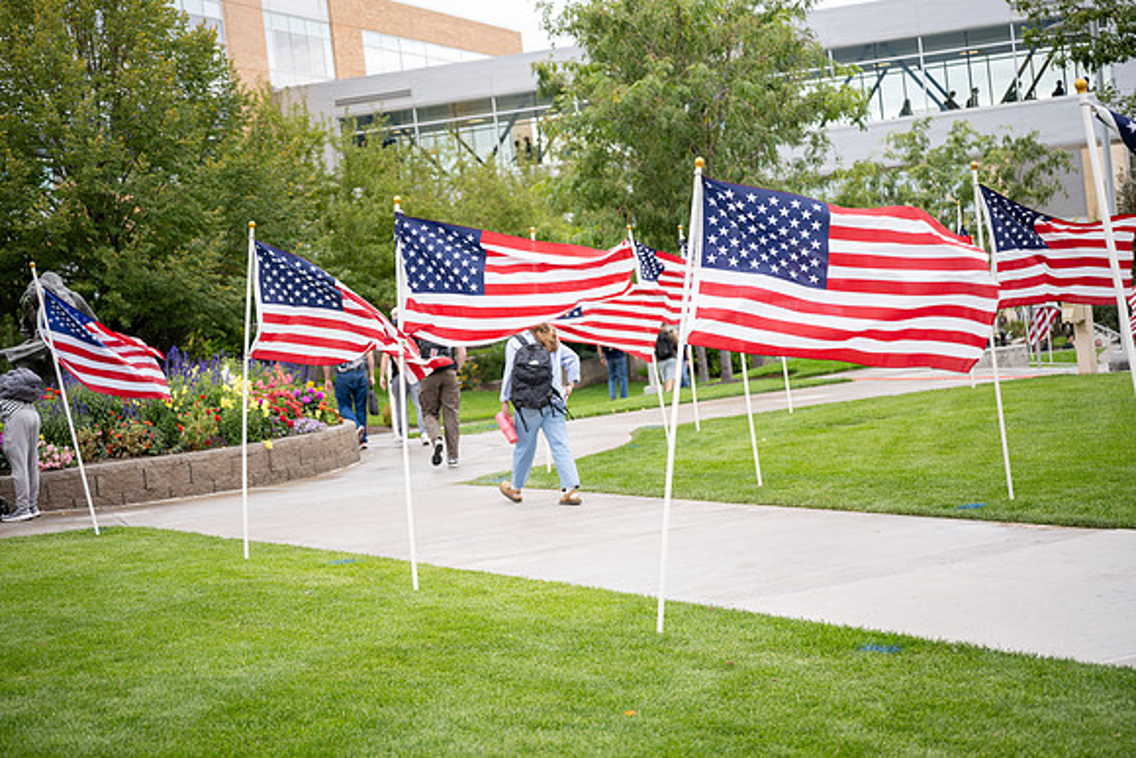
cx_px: 568
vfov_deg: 21.3
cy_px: 379
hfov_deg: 31.4
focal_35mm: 64
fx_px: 2020
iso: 100
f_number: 2.8
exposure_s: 1/160
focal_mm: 64
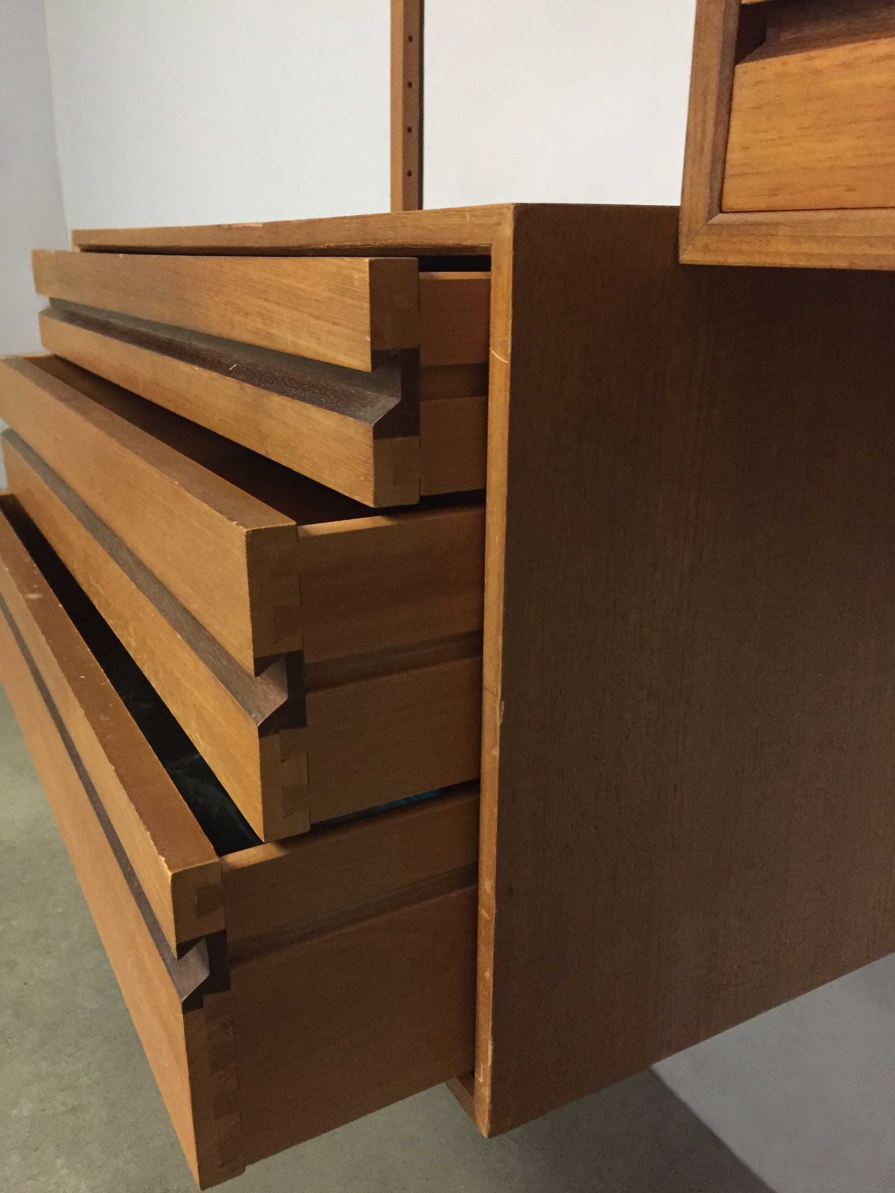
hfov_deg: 48.2
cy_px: 596
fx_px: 1000
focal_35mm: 29
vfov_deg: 61.7
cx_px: 448
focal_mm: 4.15
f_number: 2.2
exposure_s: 1/17
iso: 320
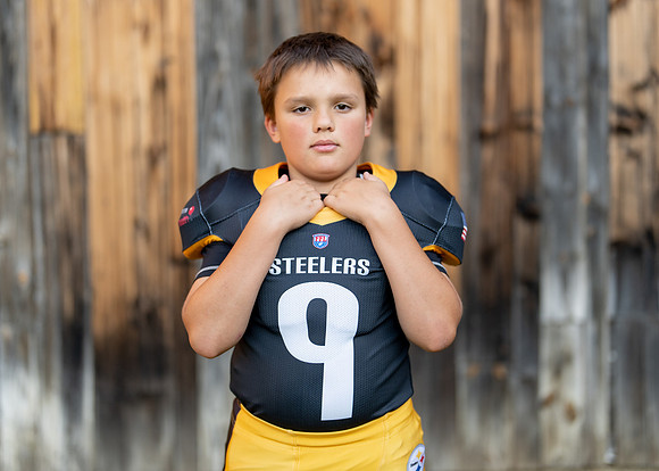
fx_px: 1150
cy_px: 222
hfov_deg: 32.0
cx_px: 342
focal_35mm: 61
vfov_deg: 23.1
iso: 100
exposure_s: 1/2000
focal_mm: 50
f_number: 1.2
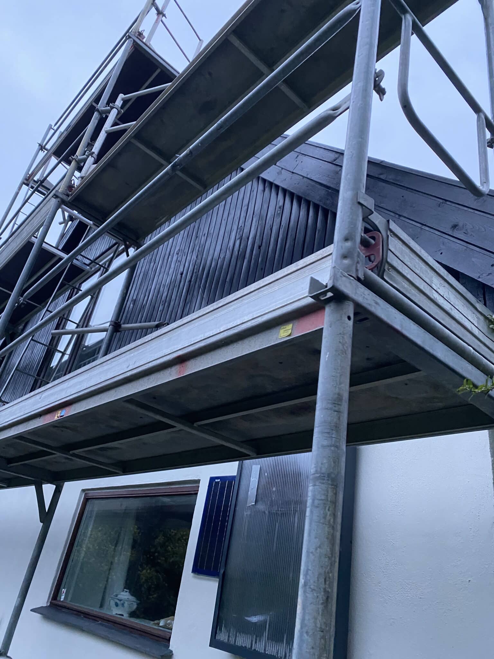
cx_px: 247
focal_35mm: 26
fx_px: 495
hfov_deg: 53.1
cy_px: 330
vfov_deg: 67.3
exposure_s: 1/60
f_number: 1.8
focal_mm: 4.25
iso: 400
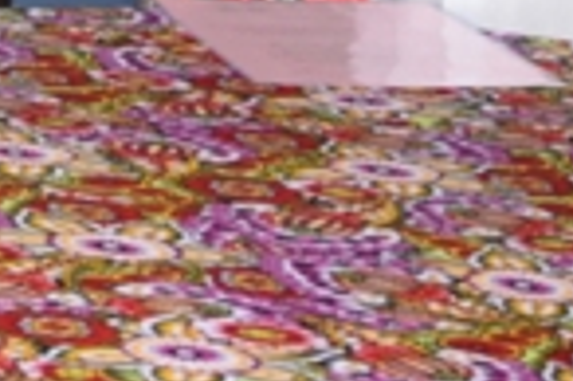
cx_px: -455
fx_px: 4190
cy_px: -709
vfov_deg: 5.0
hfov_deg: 7.6
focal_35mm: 264
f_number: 5
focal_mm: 25
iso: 400
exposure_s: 1/100
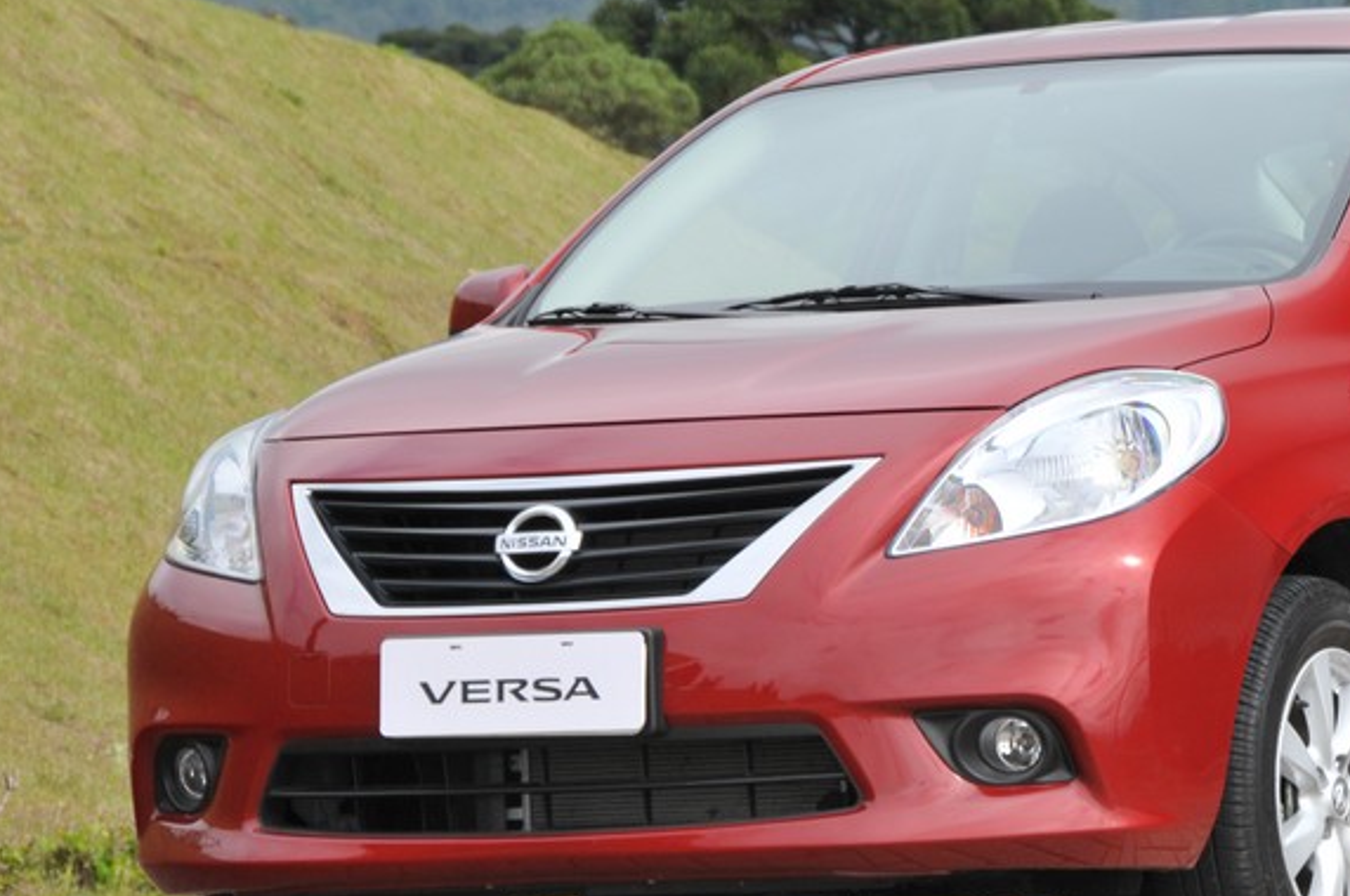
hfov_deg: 7.3
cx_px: 1159
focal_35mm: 282
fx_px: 10559
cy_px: 408
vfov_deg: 4.9
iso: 400
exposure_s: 1/160
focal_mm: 105
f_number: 10
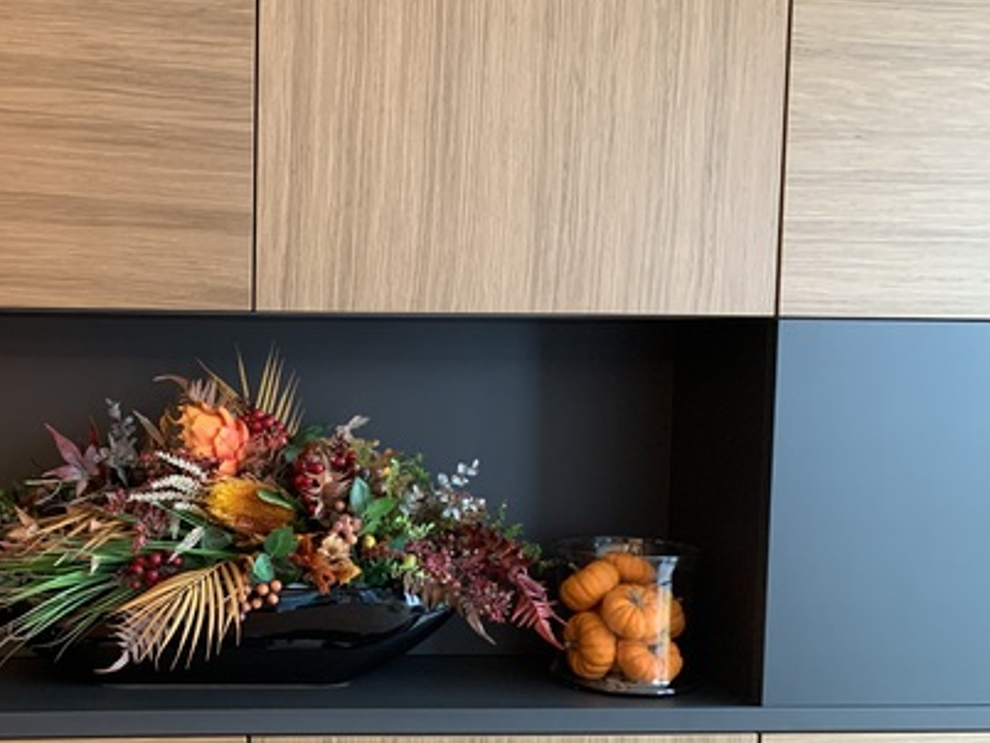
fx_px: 1202
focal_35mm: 42
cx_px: 219
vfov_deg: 34.1
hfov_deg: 43.0
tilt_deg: -4.2
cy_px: 485
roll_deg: -1.1
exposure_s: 1/33
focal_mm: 4.25
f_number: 1.8
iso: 400
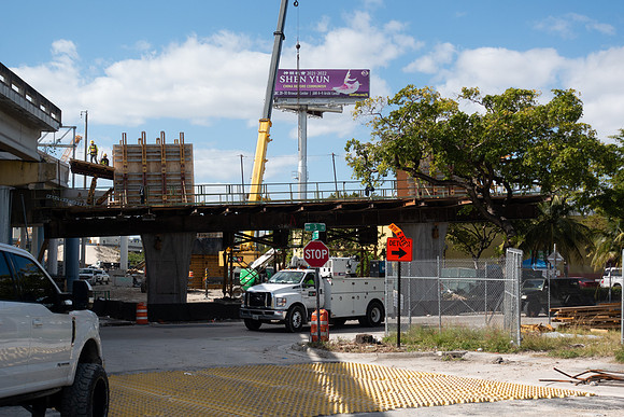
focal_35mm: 55
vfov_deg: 24.6
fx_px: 954
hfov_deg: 36.2
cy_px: 208
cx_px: 312
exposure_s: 1/125
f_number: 4
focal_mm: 20.05
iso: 125
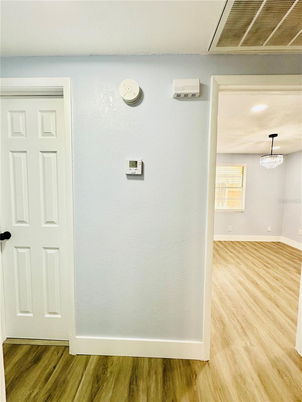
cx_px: 151
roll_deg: -1.4
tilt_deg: -4.2
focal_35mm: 14
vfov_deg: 102.1
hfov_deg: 85.7
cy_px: 201
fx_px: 163
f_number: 2.2
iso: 160
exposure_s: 1/120
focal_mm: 2.22
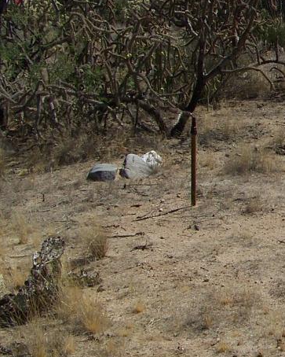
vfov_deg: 19.3
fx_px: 1044
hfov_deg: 14.6
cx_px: 414
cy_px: 98
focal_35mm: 99
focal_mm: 5.85
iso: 64
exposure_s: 1/1000
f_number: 4
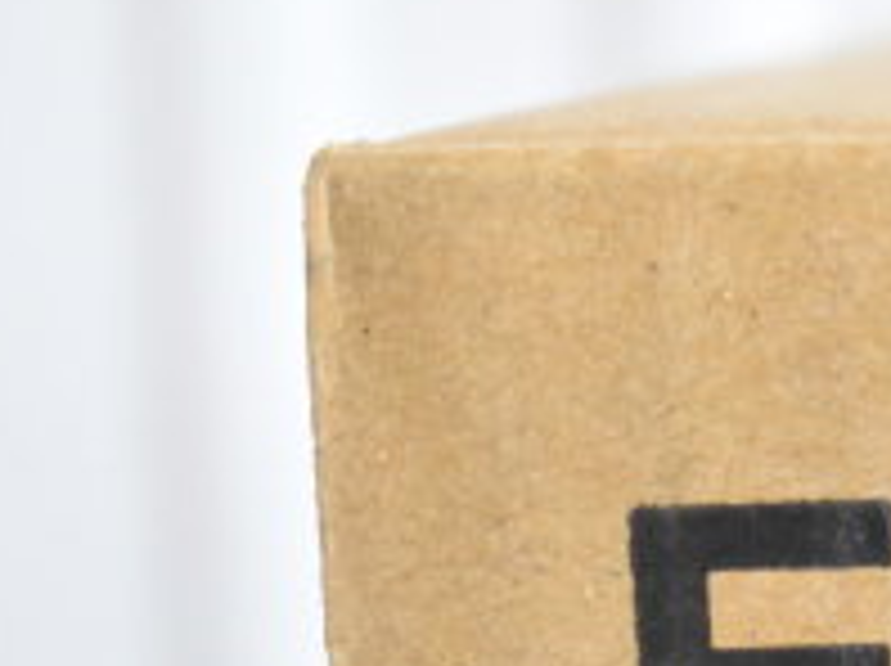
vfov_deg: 8.2
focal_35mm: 178
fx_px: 4576
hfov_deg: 10.8
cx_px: 1274
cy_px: 848
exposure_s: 1/60
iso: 900
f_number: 4.8
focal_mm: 40
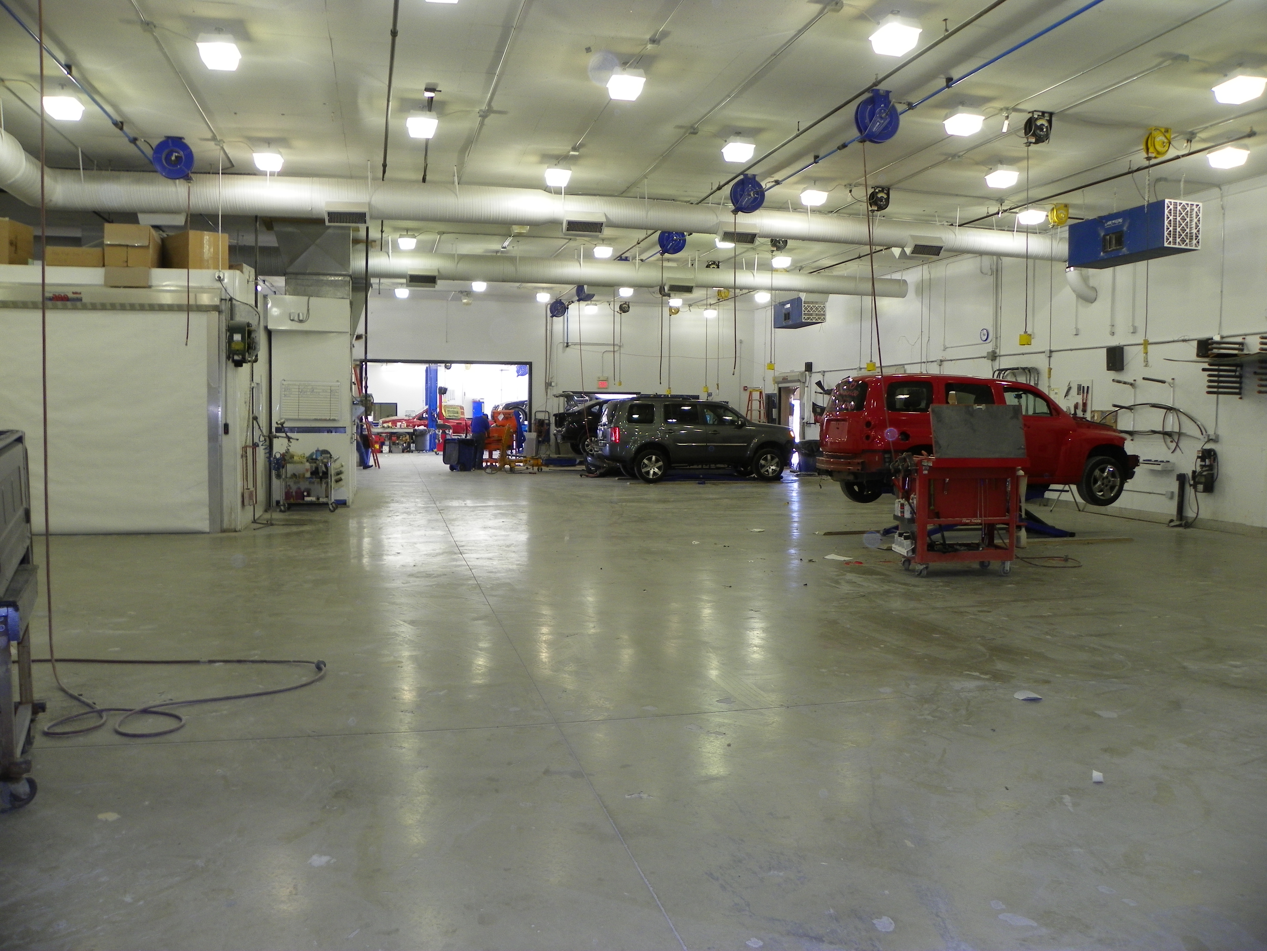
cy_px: 476
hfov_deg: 67.3
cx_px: 634
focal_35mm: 26
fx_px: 952
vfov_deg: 53.1
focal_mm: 4.6
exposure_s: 1/30
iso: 64
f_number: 2.8
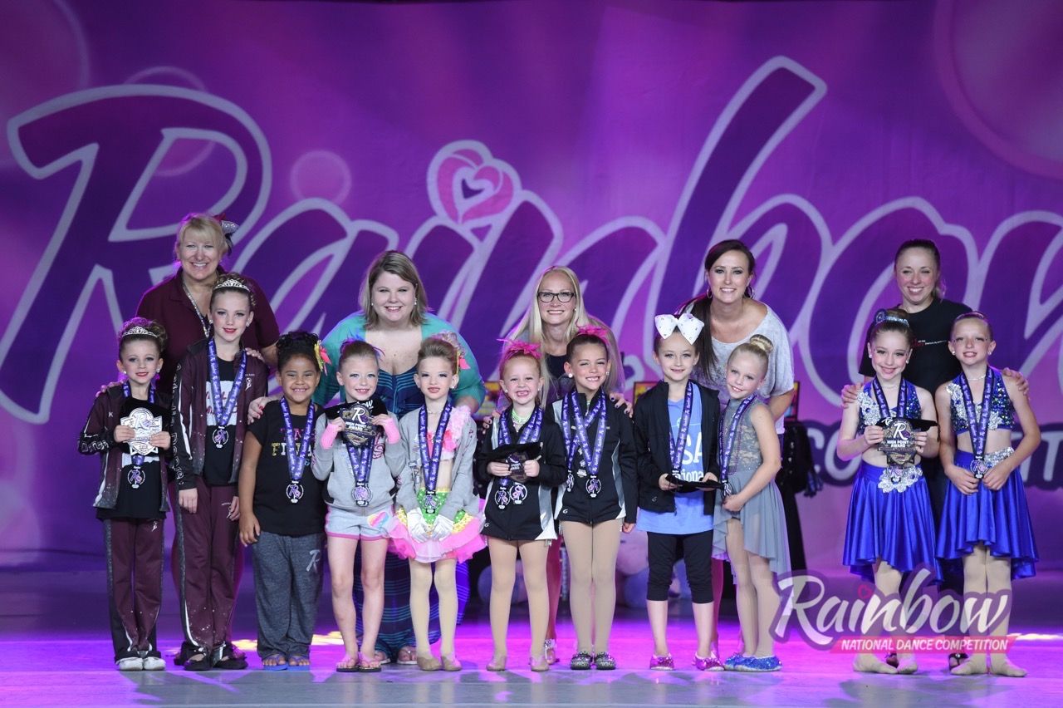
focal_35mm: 195
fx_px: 5755
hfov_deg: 10.6
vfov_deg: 7.0
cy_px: 354
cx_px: 532
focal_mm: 195
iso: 4000
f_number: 3.5
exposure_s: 1/640
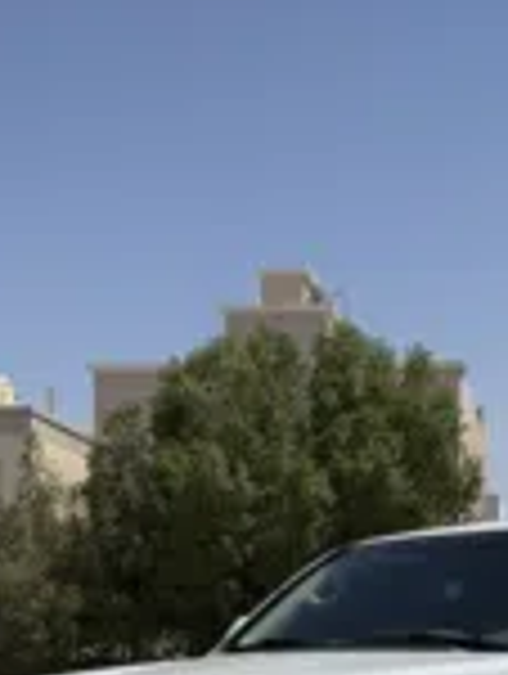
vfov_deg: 28.4
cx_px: 436
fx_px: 1249
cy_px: 675
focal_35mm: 64
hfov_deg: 22.5
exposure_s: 1/7353
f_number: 1.78
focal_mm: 6.76
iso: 80
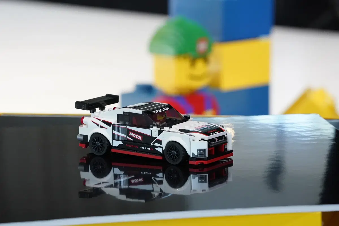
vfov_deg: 9.0
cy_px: 113
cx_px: 170
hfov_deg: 13.5
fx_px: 1431
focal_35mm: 152
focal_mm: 152
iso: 6400
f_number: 10
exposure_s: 1/100
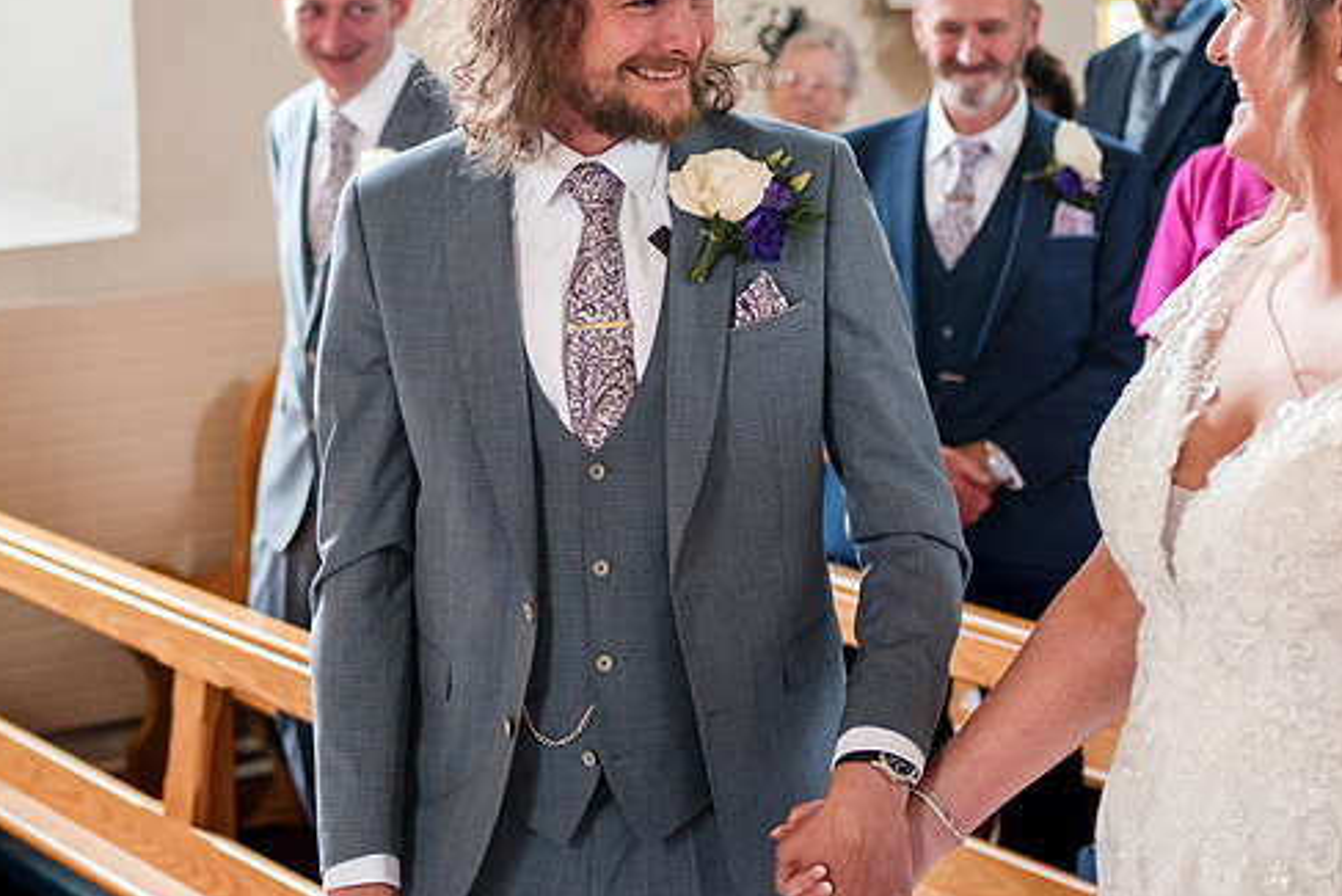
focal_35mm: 80
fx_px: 2983
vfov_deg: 17.0
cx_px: 500
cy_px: 235
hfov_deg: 25.3
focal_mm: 35
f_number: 1.8
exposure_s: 1/500
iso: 1600
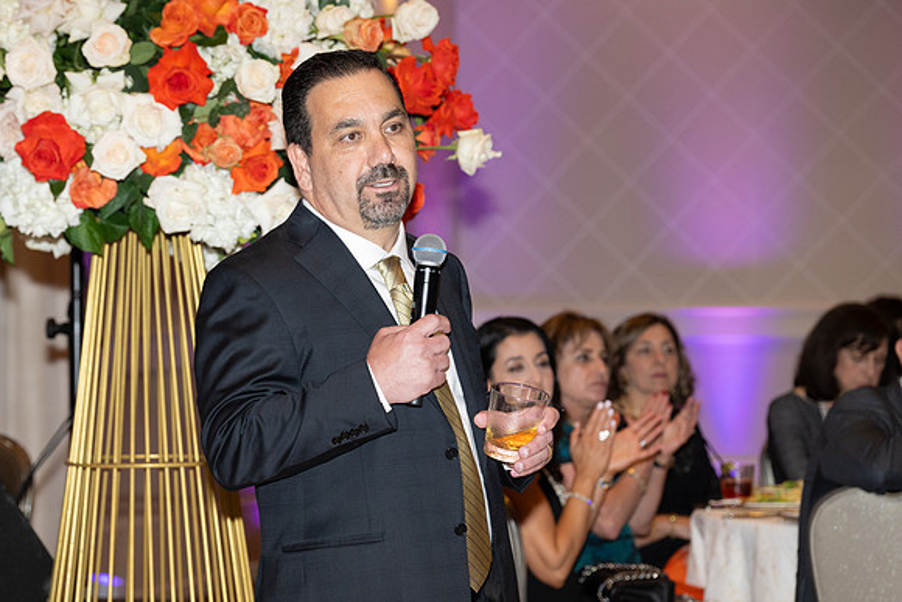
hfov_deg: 14.5
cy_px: 311
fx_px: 3549
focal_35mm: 142
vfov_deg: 9.7
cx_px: 370
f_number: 5.6
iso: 800
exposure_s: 1/100
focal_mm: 120
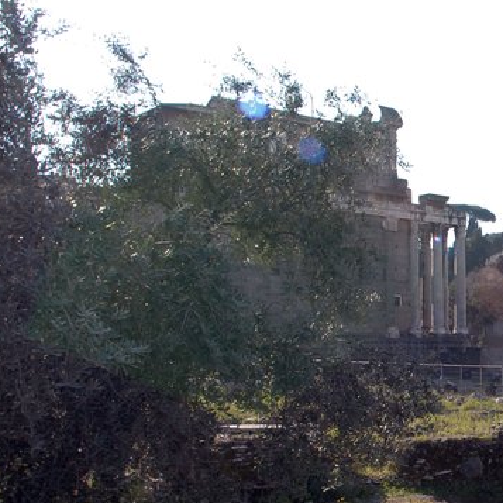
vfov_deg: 33.5
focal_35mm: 50
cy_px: 366
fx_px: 822
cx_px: 642
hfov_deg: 28.4
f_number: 7.1
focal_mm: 14
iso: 200
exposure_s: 1/250
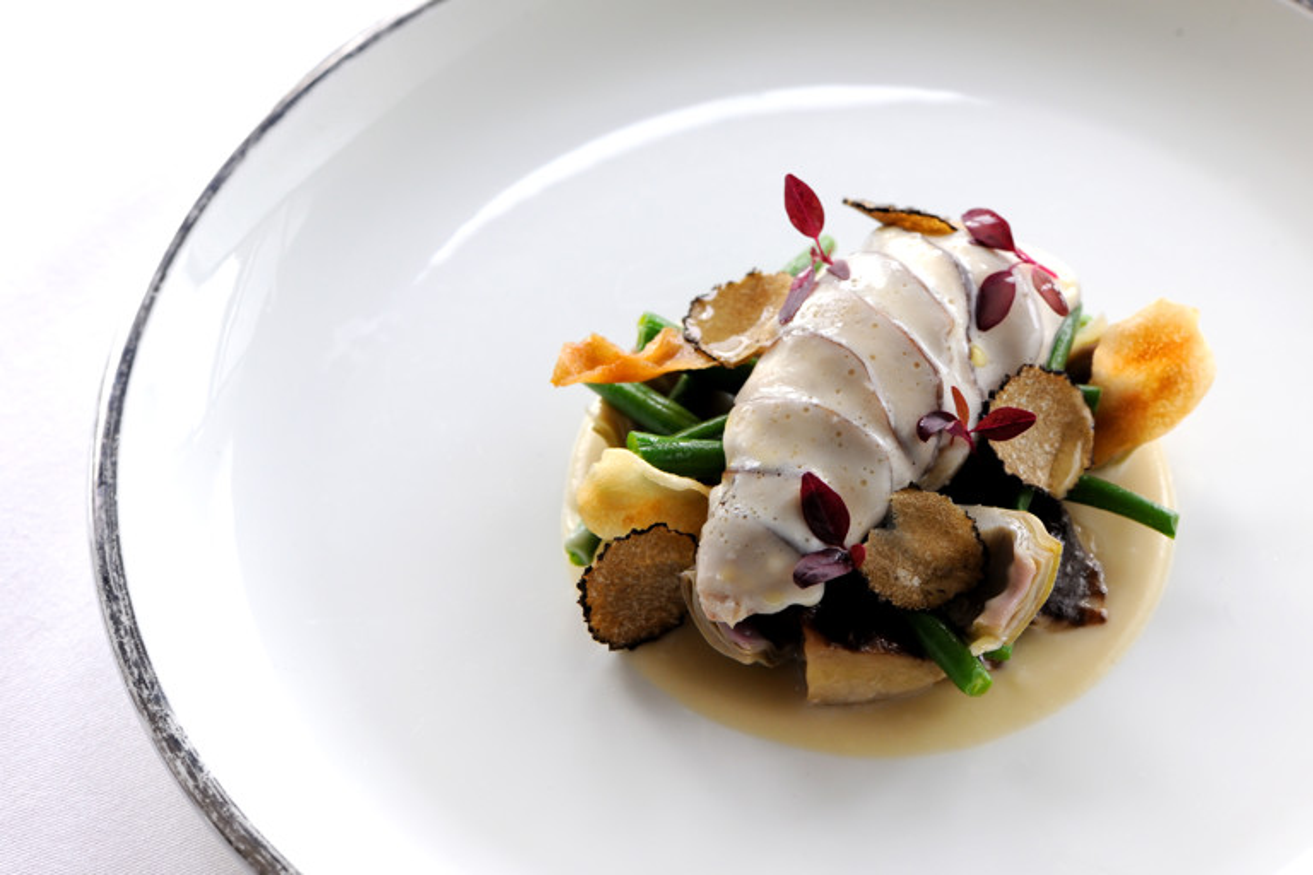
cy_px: 438
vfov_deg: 13.0
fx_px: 3829
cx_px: 656
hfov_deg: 19.5
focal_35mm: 105
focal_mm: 105
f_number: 9
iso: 800
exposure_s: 1/100
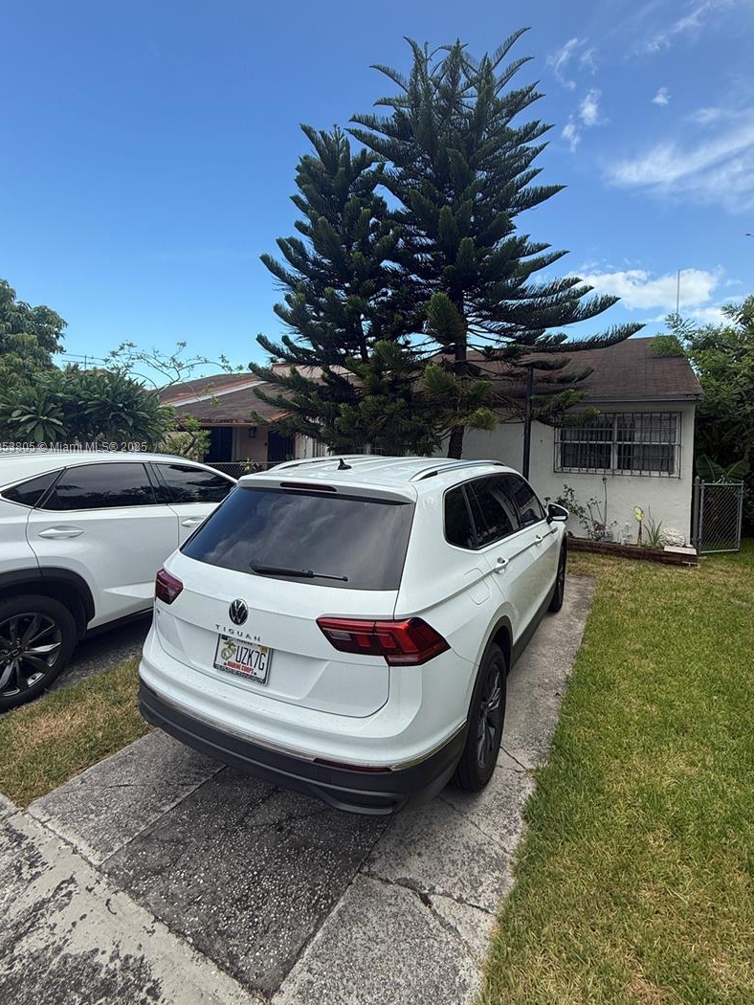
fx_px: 464
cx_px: 403
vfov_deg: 94.1
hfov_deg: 78.0
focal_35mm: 16
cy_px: 448
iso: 50
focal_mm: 2.22
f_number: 2.2
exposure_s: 1/433
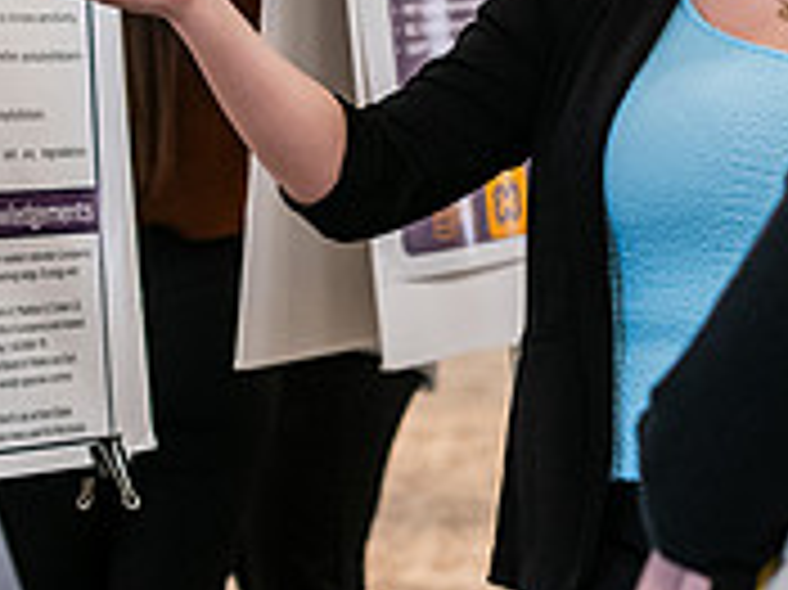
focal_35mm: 223
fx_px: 5073
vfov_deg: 6.6
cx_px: 621
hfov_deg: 8.9
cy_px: 79
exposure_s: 1/200
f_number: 3.5
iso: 2000
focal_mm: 70
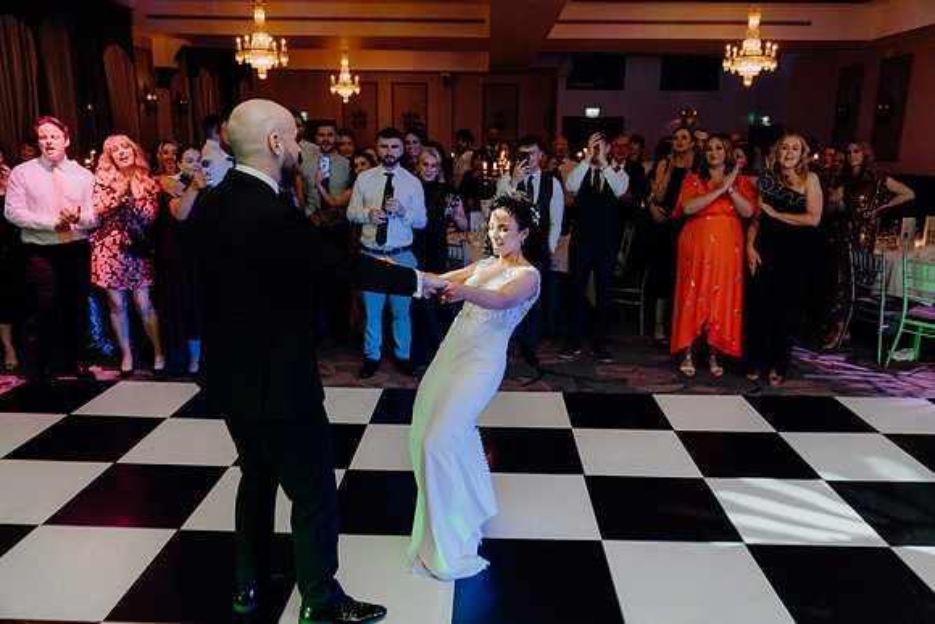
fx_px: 701
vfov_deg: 48.0
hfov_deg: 67.4
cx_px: 468
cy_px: 312
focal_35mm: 27
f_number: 3.5
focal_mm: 27
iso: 2500
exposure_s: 1/160
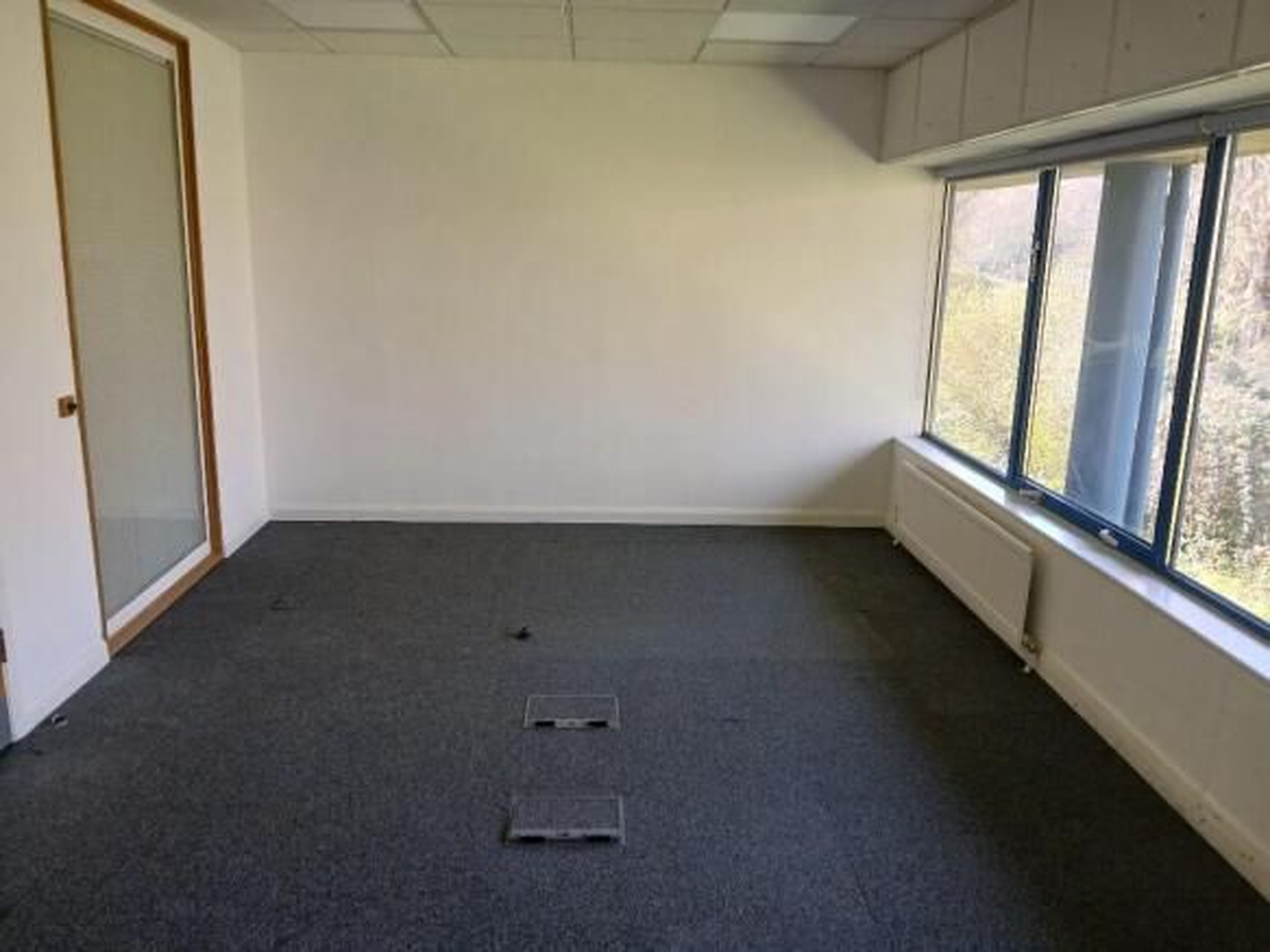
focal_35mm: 26
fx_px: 954
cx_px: 635
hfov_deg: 67.3
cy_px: 476
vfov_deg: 53.0
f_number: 1.8
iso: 100
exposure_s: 1/50
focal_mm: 3.98
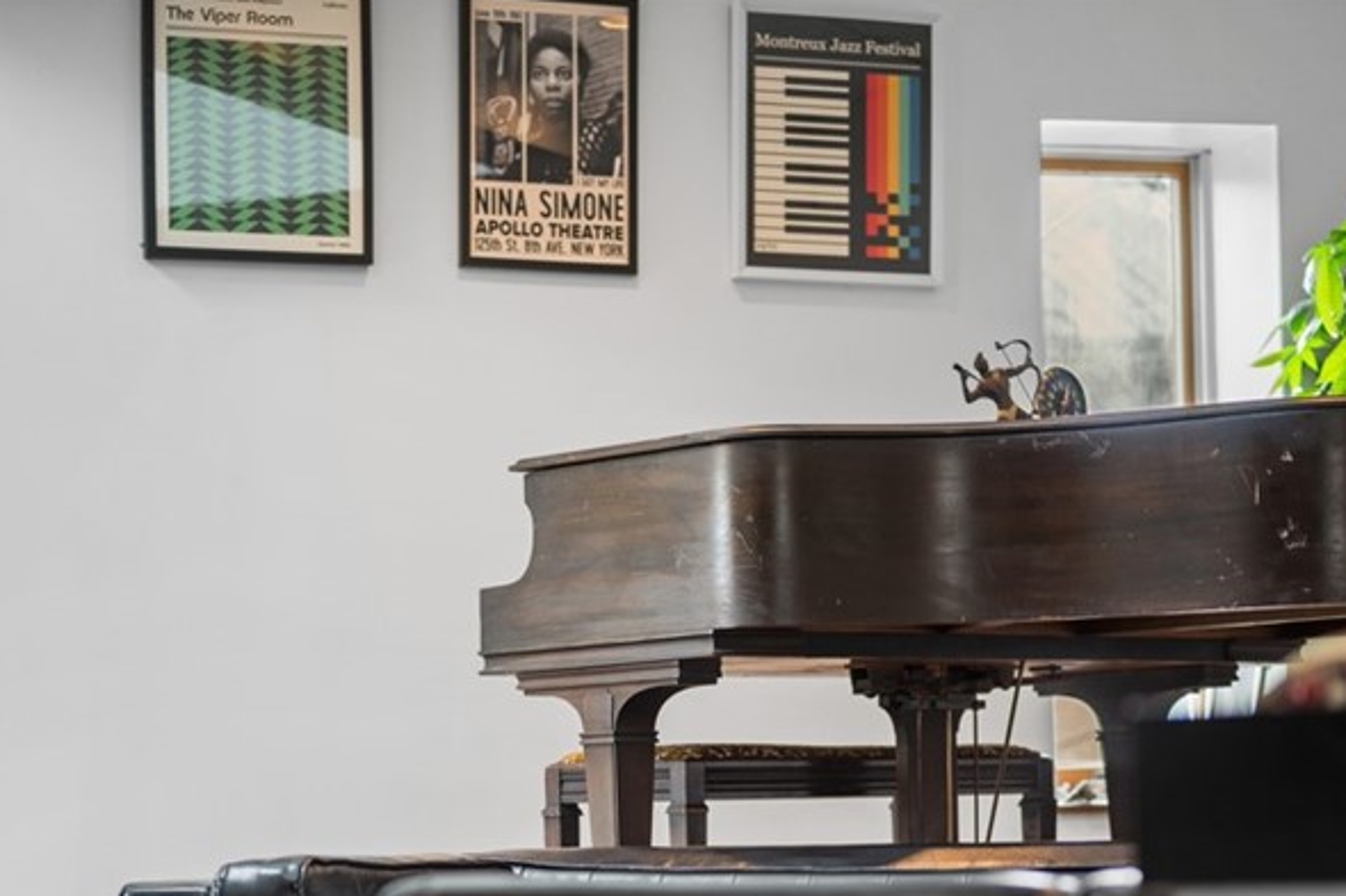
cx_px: 553
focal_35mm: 92
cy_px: 821
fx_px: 3439
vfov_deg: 14.7
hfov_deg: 22.1
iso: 400
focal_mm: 50
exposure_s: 1/40
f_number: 1.8
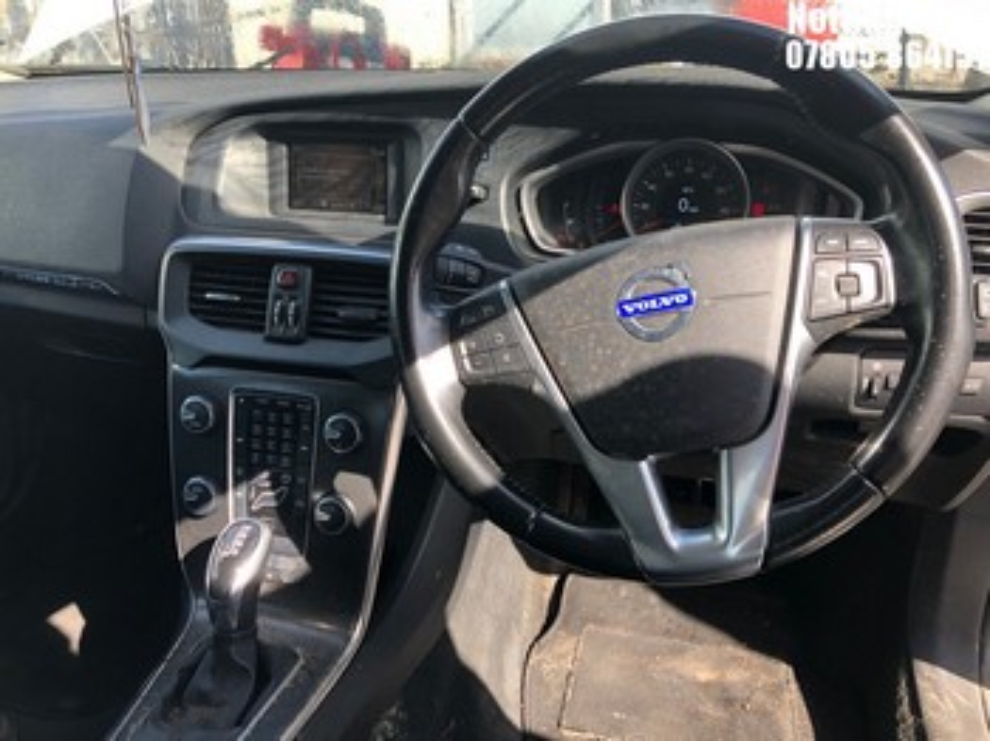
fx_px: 800
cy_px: 370
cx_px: 495
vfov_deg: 49.7
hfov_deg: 63.5
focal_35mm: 28
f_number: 1.8
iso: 20
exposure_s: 1/137
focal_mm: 4
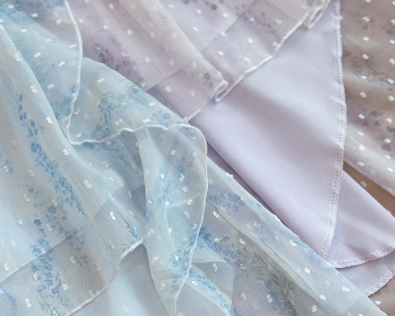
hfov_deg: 21.4
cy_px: 222
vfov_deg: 17.2
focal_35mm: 89
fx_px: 1041
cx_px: 254
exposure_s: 1/100
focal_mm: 6.86
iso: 64
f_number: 1.78
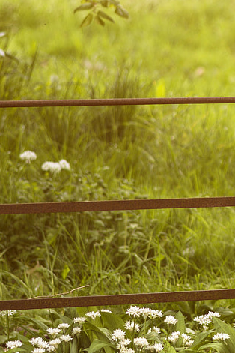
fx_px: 3495
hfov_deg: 3.8
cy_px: 88
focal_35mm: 357
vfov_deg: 5.8
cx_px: 361
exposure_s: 1/250
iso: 110
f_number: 3.2
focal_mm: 105
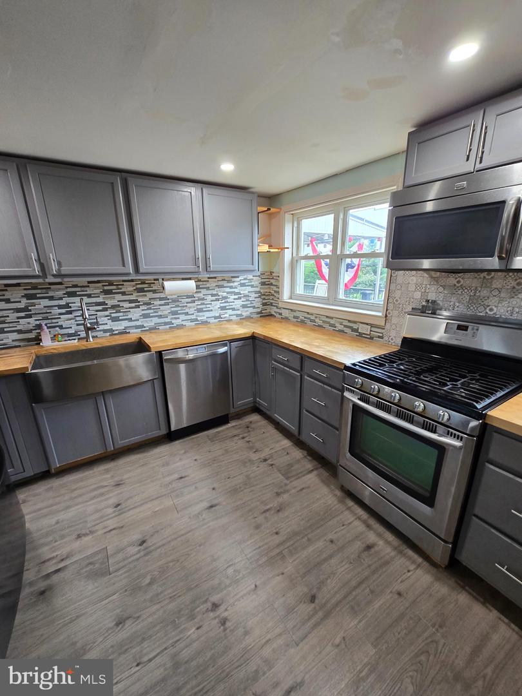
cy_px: 348
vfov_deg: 106.2
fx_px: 261
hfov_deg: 89.9
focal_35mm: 13
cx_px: 261
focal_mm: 2.2
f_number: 2.2
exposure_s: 1/60
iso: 160
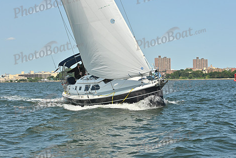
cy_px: 70
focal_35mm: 86
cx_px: 110
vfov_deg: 15.9
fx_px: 564
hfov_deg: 23.6
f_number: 9
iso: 320
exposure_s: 1/1250
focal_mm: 70
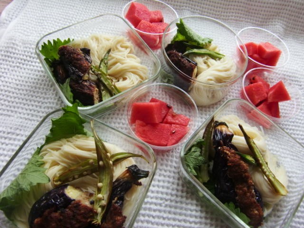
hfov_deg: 63.4
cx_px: 152
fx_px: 246
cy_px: 114
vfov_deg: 49.7
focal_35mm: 28
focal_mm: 4.9
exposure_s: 1/60
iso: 100
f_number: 2.6
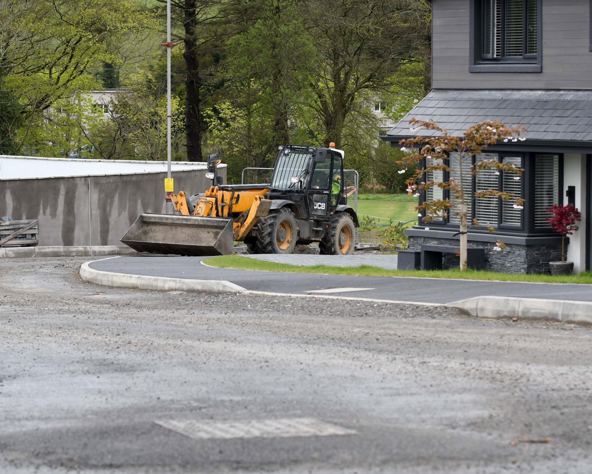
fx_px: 2681
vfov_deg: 10.1
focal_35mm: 153
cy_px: 237
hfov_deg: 12.6
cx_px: 302
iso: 500
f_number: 5
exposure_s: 1/500
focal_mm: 90
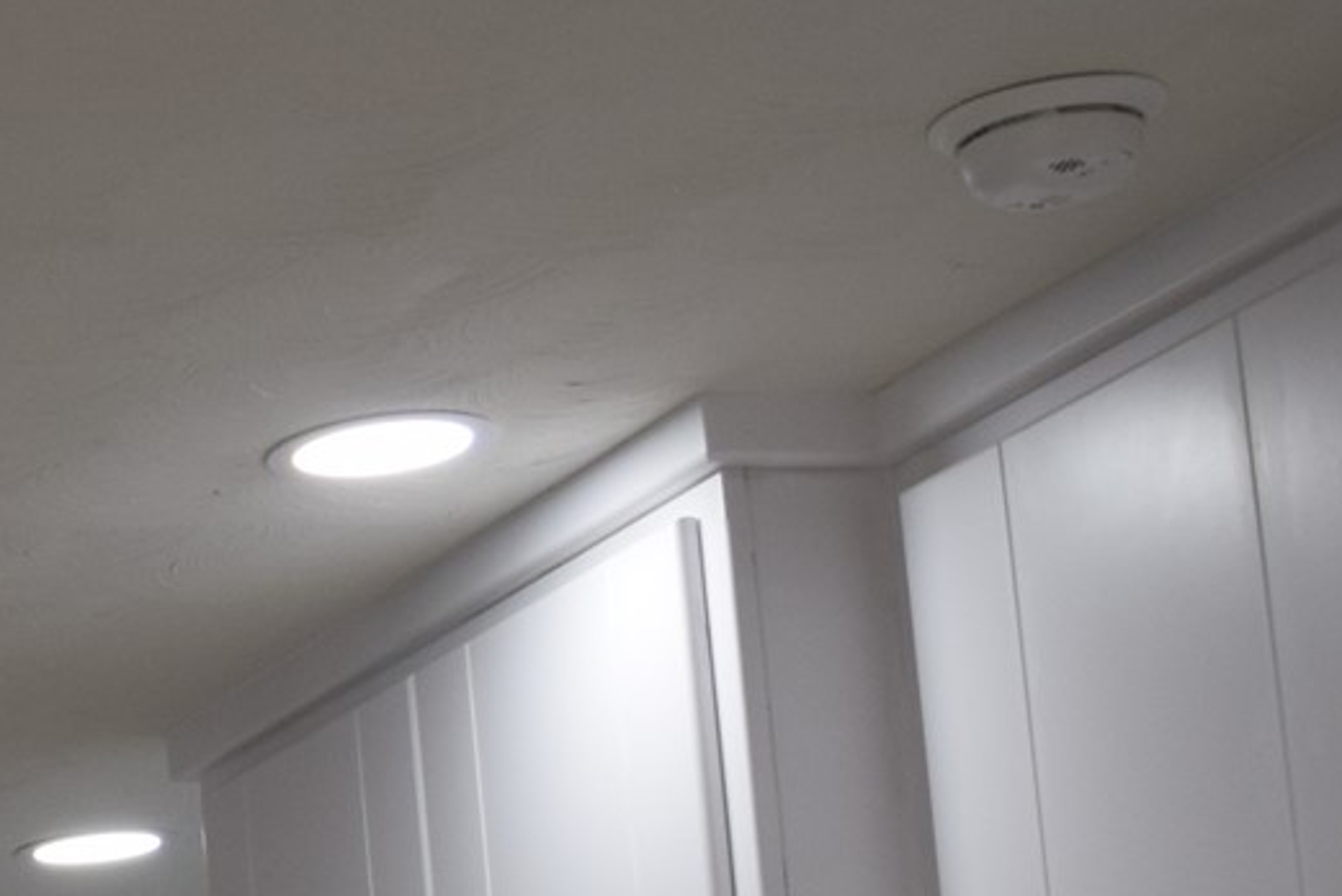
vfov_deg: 10.6
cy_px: 1359
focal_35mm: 125
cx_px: -1267
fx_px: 4662
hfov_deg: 14.0
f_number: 5.6
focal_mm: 20
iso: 400
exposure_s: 1/125
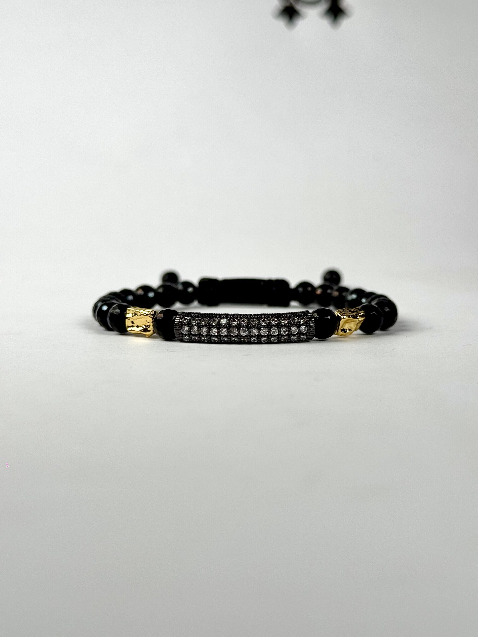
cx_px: 239
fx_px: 884
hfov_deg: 30.3
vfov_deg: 39.7
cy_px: 318
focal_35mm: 48
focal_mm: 6.76
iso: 64
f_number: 1.78
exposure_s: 1/12500
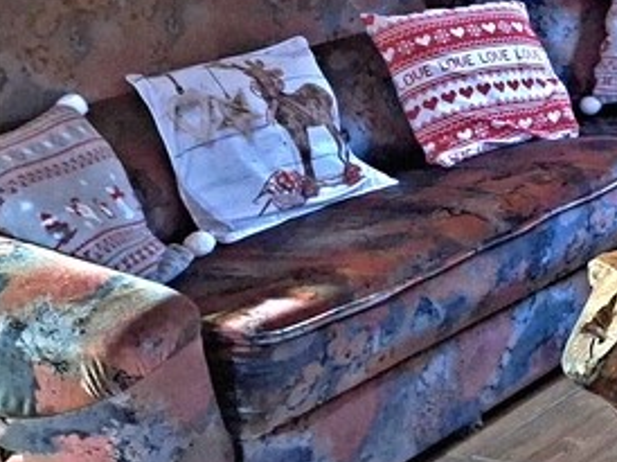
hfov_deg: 18.4
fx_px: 1532
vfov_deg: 16.7
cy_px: -32
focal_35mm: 86
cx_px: 1072
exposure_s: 1/20
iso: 800
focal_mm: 5.54
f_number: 1.8
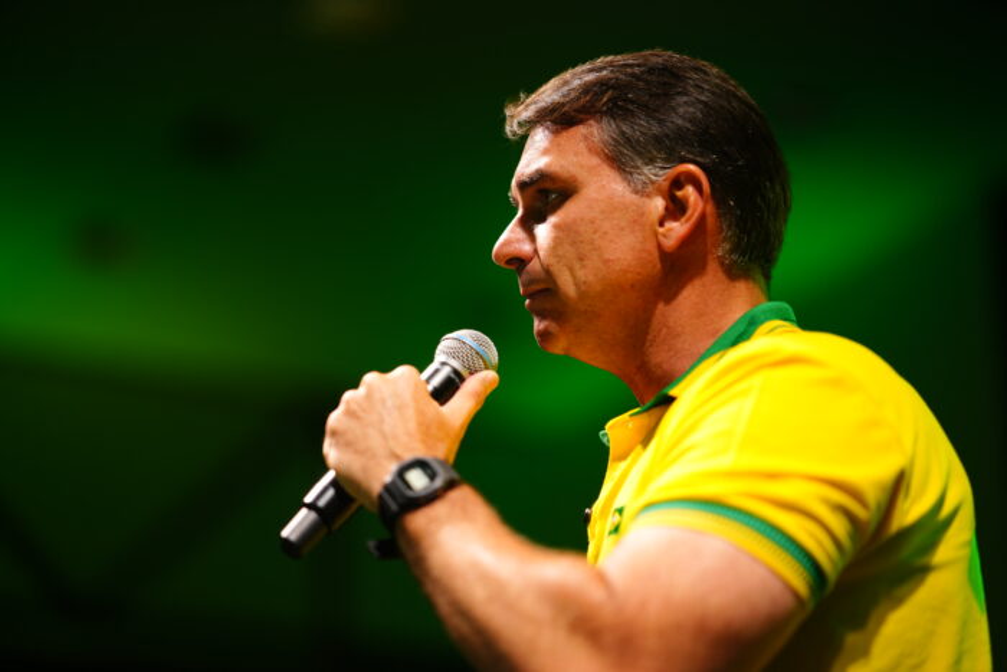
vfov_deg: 16.1
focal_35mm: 85
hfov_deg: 23.9
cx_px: 504
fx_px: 2378
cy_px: 336
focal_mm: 85
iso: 800
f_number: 1.4
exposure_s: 1/400
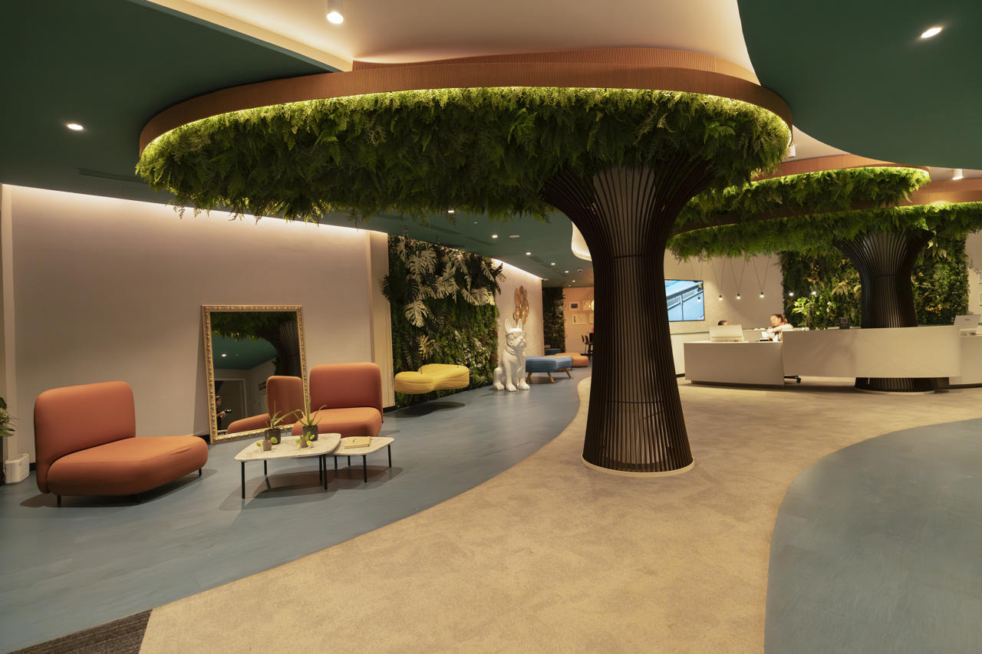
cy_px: 327
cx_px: 491
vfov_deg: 73.7
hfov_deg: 96.7
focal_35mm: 16
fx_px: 436
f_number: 2.5
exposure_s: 1/100
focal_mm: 16
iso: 4000
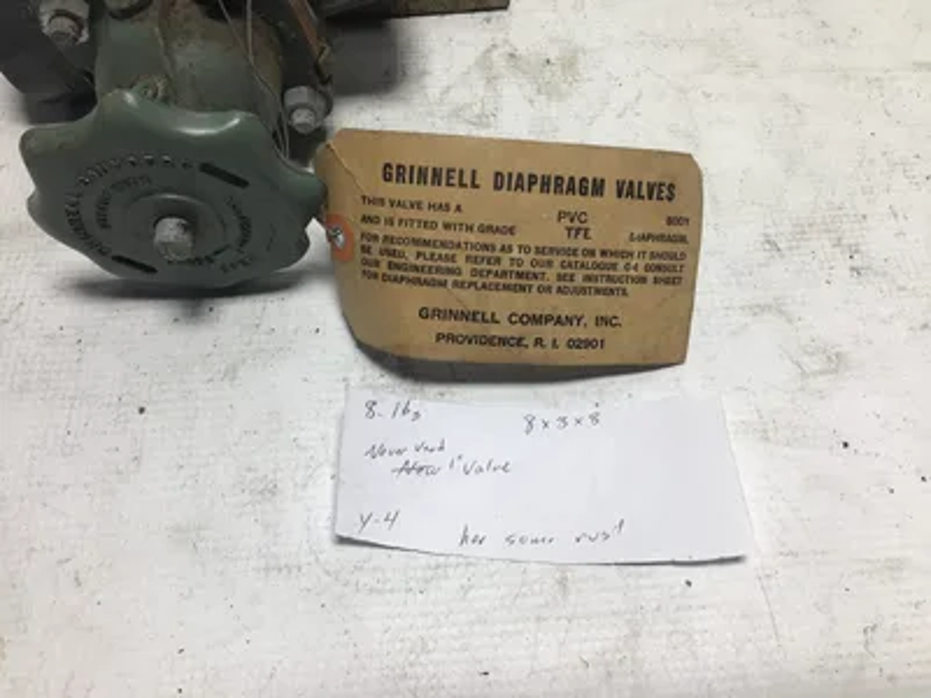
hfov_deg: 58.4
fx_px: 834
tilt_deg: -61.3
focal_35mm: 31
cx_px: 466
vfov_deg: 45.4
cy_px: 349
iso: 25
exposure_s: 1/149
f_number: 2.4
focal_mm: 3.3
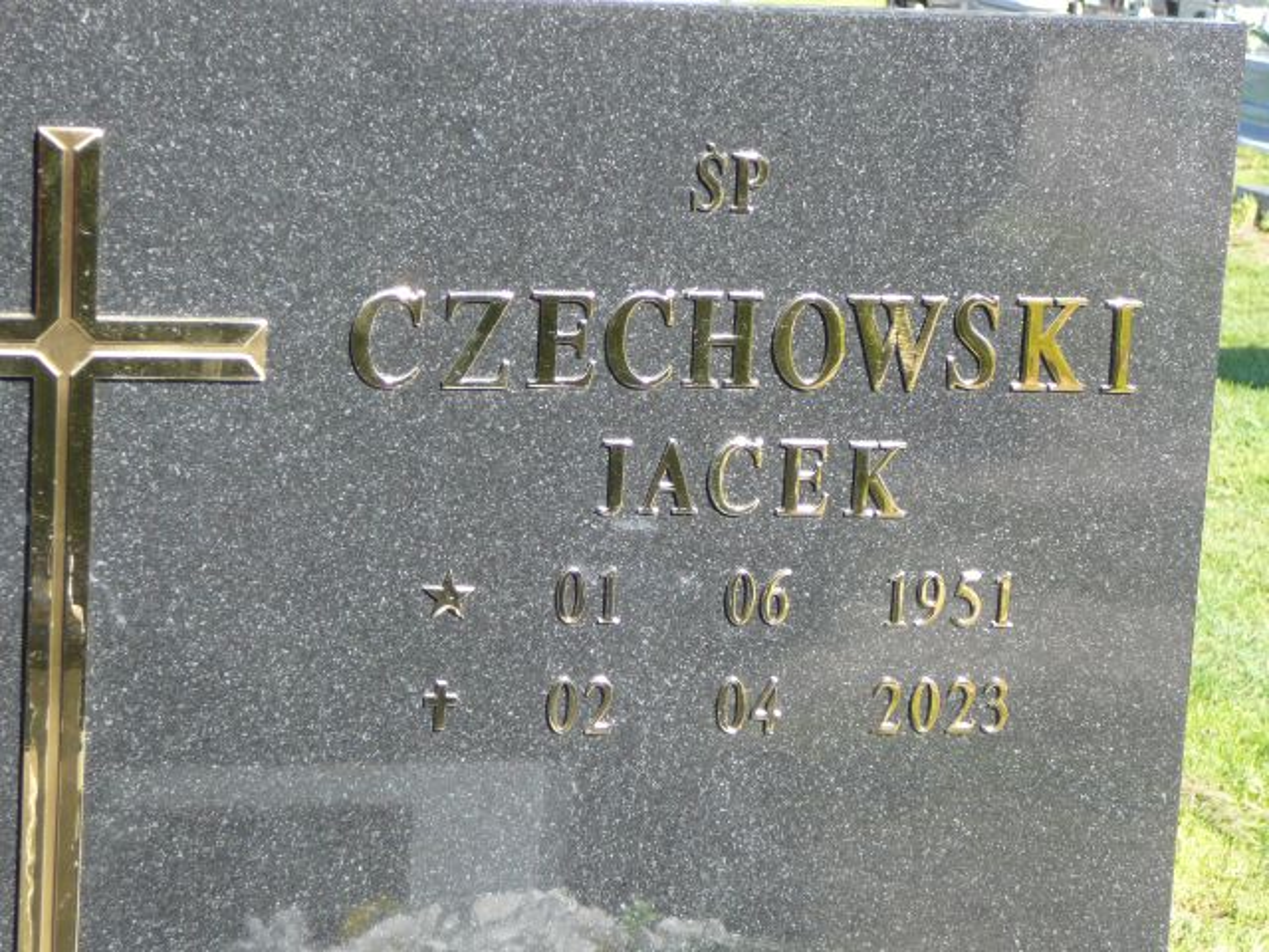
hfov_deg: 22.5
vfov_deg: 17.0
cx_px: 634
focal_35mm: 87
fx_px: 3189
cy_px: 476
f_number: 3.8
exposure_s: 1/125
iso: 80
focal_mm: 13
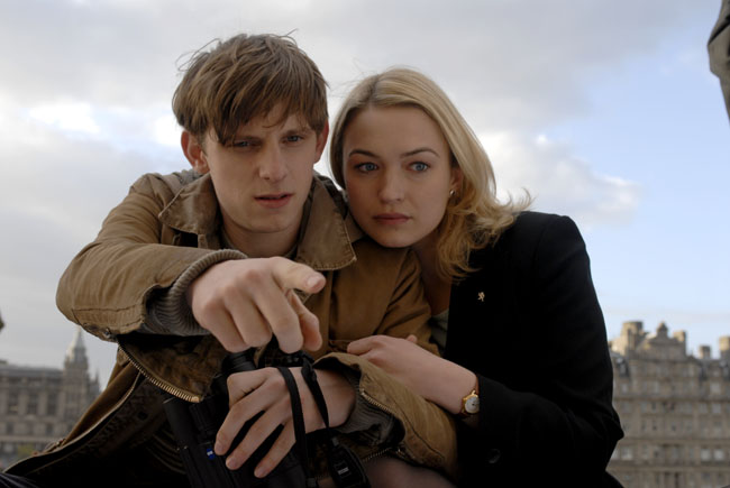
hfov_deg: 46.4
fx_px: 853
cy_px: 244
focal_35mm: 42
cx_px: 365
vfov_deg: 32.0
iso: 200
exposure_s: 1/200
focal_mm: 28
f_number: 6.3
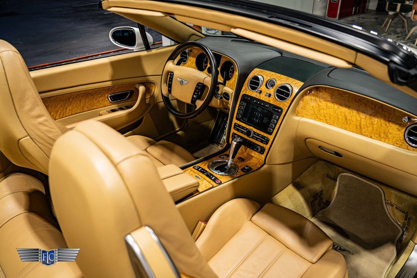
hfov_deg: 63.7
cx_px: 208
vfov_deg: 45.0
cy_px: 139
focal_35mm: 29
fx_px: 336
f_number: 4
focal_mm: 29
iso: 1250
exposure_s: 1/80
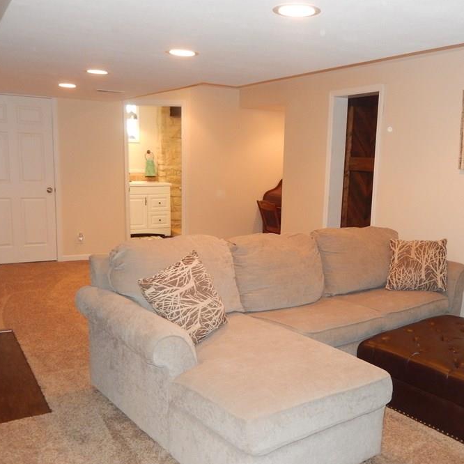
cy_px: 252
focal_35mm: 34
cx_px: 270
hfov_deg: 48.3
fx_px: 516
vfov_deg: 48.4
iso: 450
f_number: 3.4
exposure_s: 1/30
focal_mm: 4.5
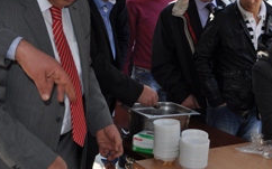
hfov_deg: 29.8
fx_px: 504
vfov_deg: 19.0
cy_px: 49
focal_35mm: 68
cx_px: 199
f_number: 5.6
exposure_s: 1/200
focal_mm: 24
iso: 200
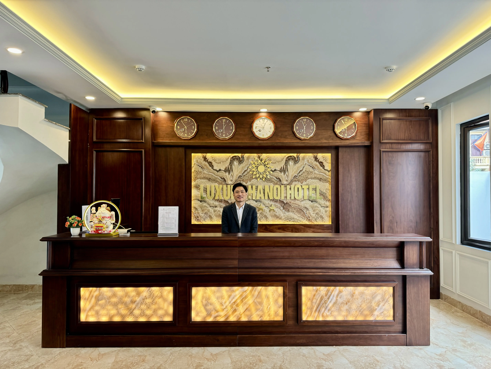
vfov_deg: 56.8
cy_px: 184
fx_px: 340
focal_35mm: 24
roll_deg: +0.5
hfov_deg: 71.6
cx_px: 246
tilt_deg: +0.8
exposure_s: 1/121
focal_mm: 6.76
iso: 160
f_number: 1.78
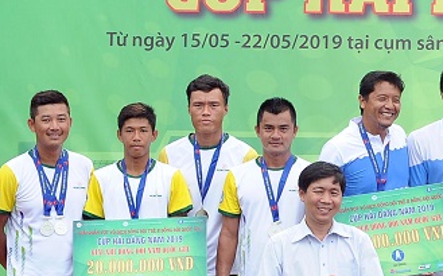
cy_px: 215
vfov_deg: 3.7
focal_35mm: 358
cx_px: 541
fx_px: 4319
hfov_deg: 5.8
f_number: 8
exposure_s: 1/250
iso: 500
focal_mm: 92
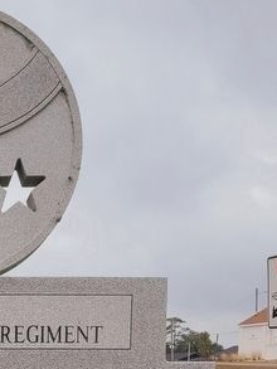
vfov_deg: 24.8
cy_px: 441
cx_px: -47
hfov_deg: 19.6
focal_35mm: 71
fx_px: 757
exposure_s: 1/919
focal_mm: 5.4
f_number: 1.8
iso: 40
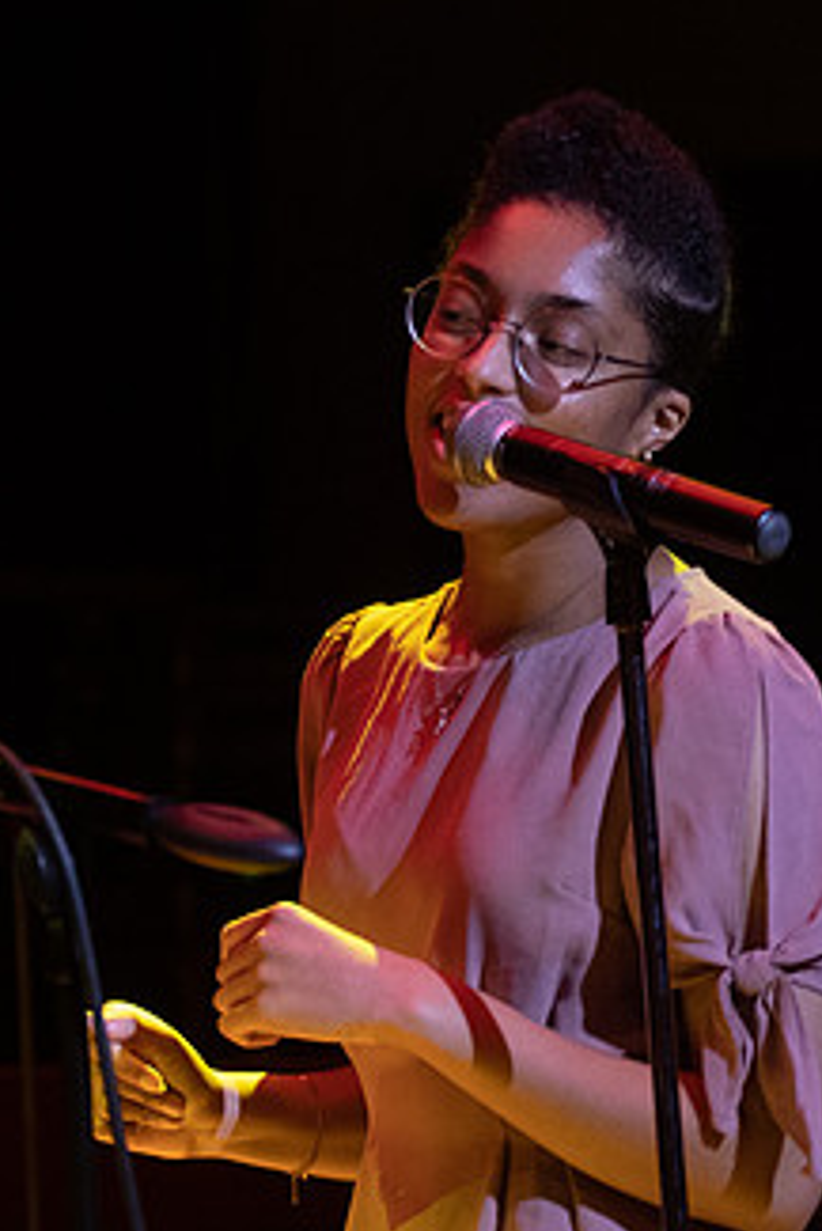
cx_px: 638
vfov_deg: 8.5
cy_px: 720
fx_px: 8313
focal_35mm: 243
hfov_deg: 5.7
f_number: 2.8
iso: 1600
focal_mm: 78
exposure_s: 1/200
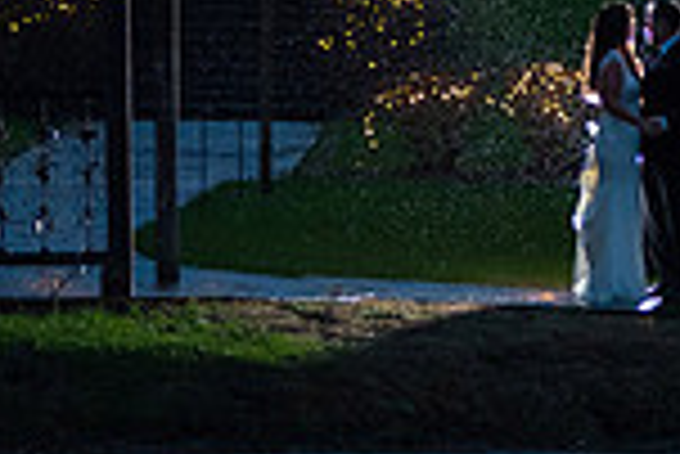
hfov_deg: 4.1
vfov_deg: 2.8
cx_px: 387
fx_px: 9416
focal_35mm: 498
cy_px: -358
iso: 1250
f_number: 2.8
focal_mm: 120
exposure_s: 1/160
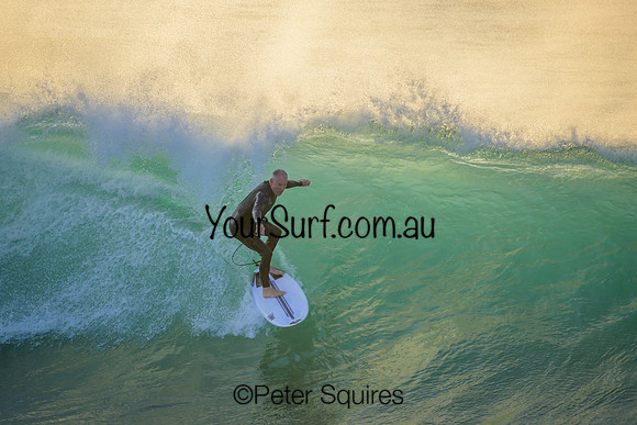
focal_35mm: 800
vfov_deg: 1.7
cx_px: 318
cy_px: 212
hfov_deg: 2.6
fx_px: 14158
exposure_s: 1/2000
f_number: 6.3
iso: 900
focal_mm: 800
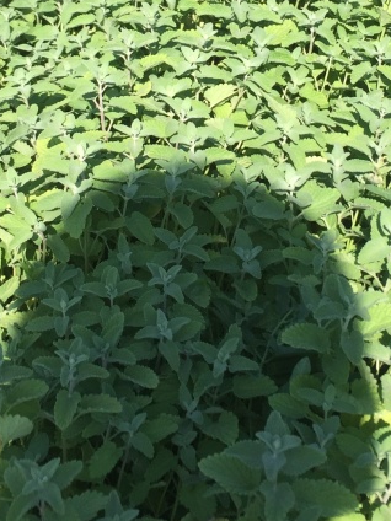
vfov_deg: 25.9
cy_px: 66
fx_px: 1099
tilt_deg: -27.1
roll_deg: -4.4
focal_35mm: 73
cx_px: 246
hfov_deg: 20.1
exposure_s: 1/1130
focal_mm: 4.15
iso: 32
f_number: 2.2
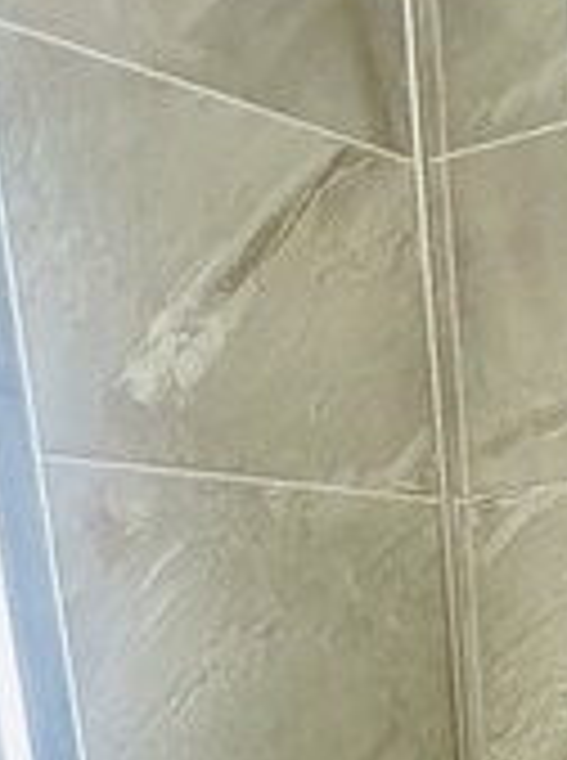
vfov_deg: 18.2
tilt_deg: -17.7
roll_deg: +3.2
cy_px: 1376
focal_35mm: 85
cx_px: 558
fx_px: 1863
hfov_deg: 16.9
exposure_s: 1/100
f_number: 2.2
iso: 320
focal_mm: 2.22
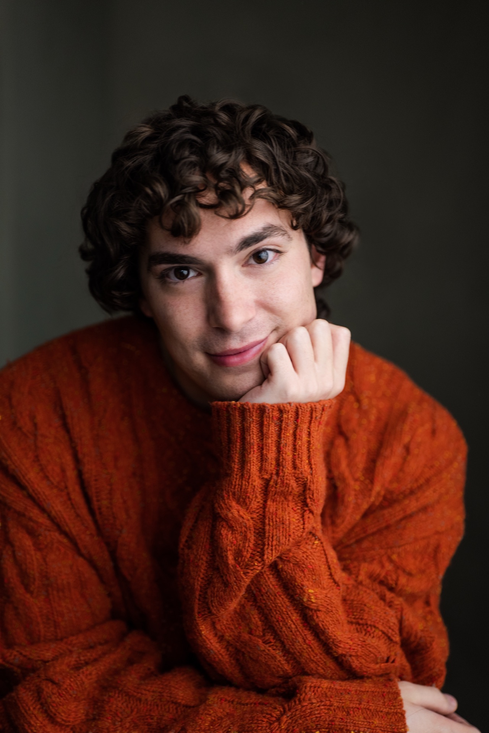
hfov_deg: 29.9
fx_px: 917
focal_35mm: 45
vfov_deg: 43.6
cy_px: 366
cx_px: 244
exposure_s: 1/160
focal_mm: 45
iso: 400
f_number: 2
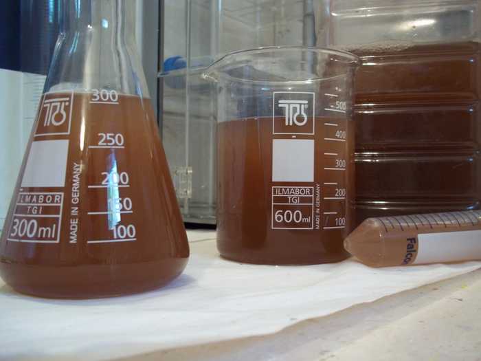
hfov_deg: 51.4
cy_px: 180
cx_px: 240
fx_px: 500
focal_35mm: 36
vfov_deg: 39.7
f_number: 3.1
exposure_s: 1/8
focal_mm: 6.5
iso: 160
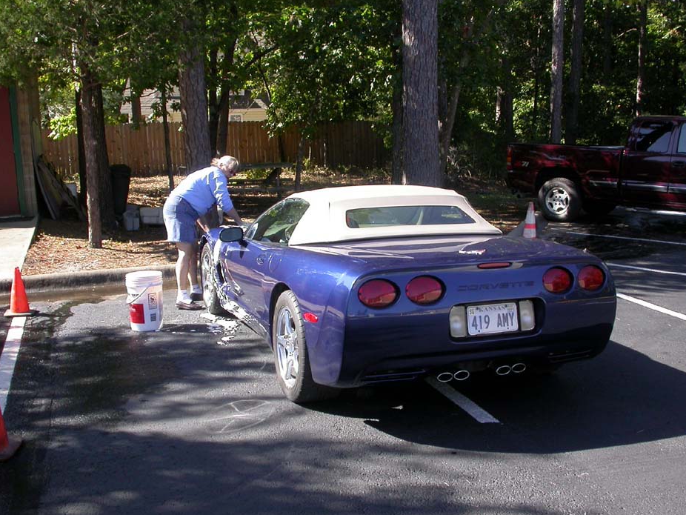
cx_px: 353
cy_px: 245
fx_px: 833
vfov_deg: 34.4
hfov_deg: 44.8
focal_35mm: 42
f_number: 5.3
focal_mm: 7.85
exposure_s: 1/140
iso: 100
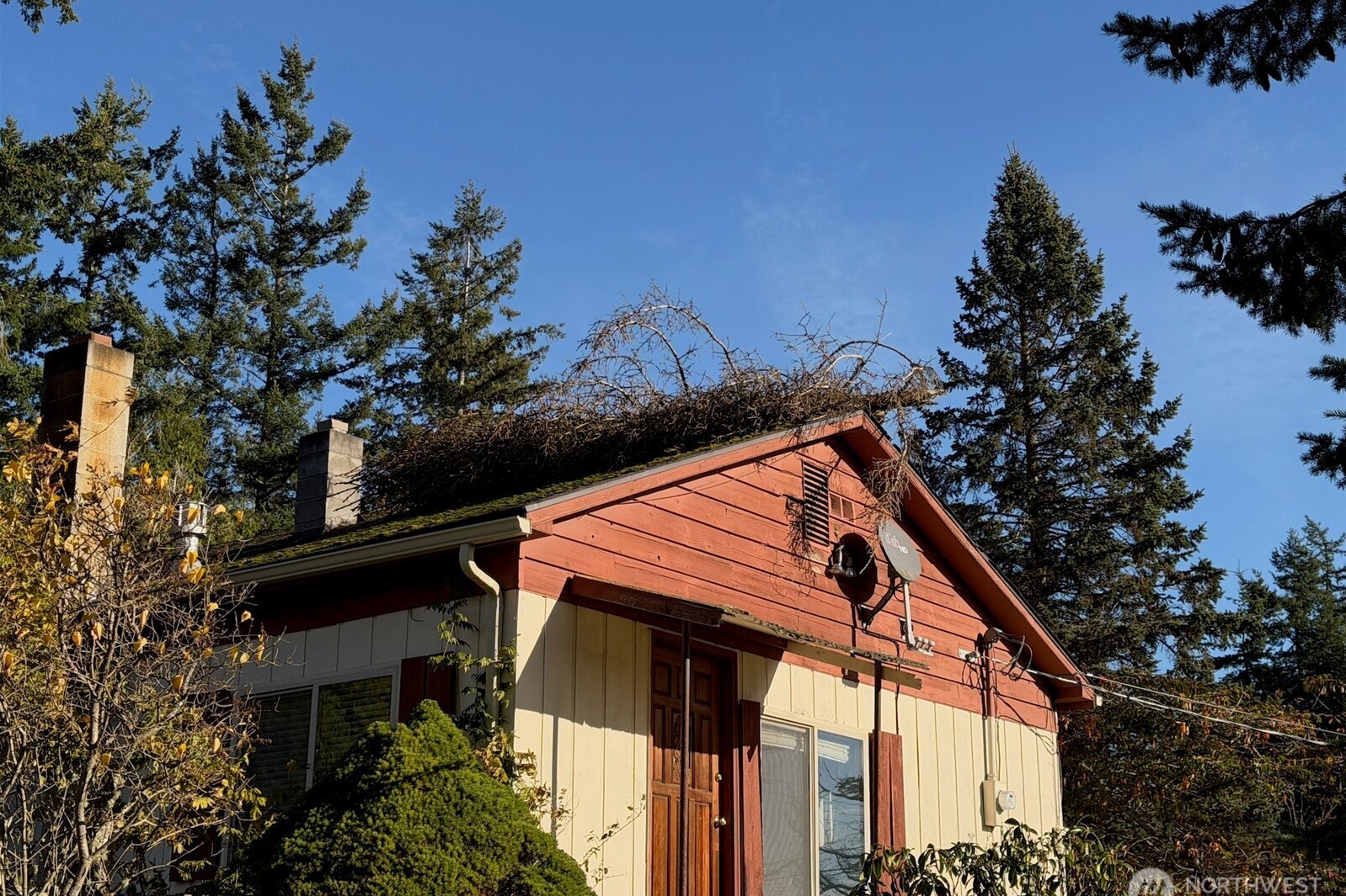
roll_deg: -0.6
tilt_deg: +18.5
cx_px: 673
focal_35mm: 50
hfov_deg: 39.6
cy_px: 420
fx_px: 1869
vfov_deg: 27.0
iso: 64
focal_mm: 6.76
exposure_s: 1/6024
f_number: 1.78
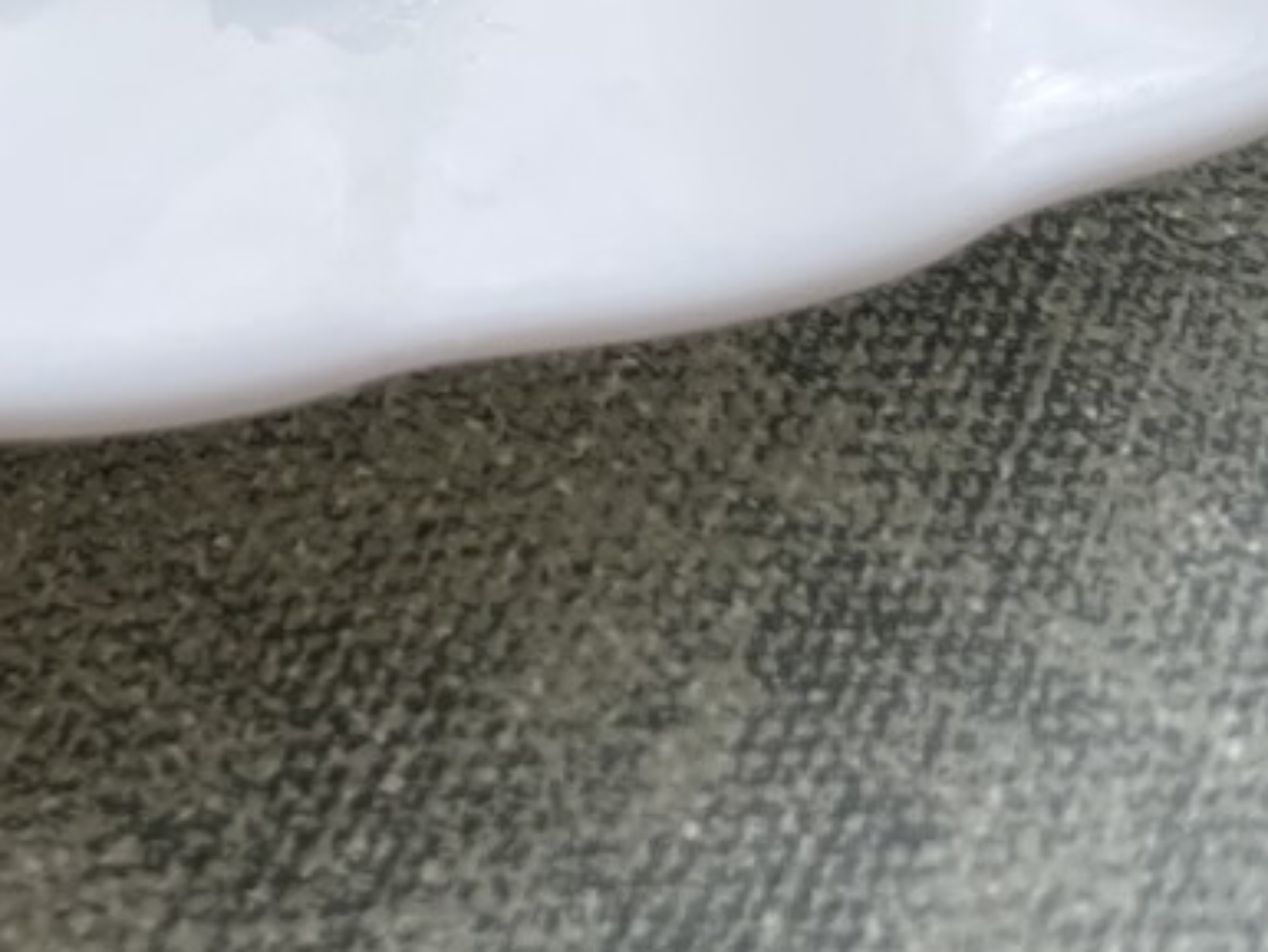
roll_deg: +4.1
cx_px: -484
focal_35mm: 81
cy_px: -497
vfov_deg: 16.5
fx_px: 2968
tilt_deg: -40.7
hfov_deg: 21.3
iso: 32
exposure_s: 1/202
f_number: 1.6
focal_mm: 4.2
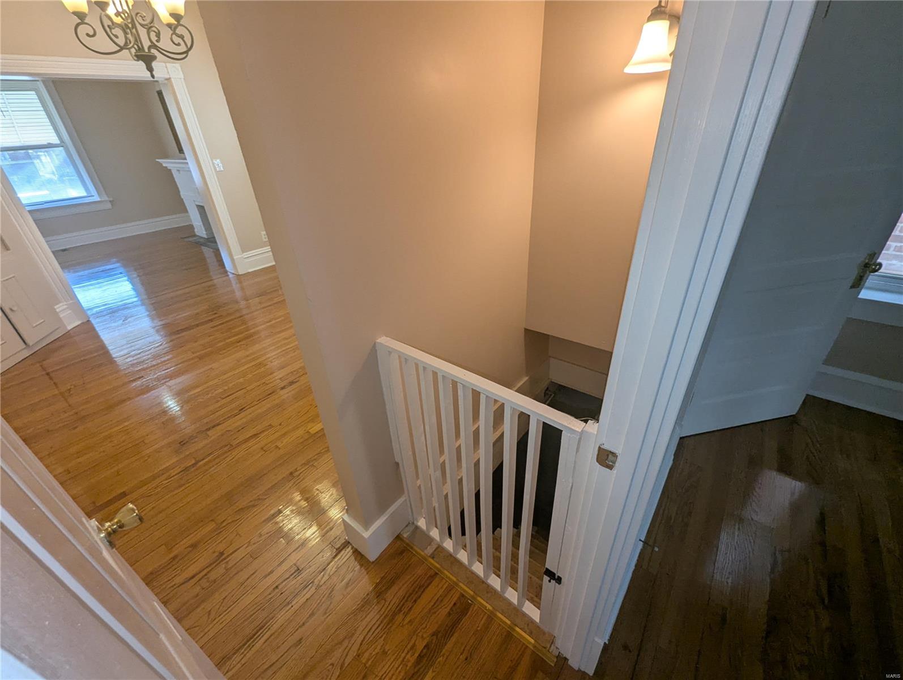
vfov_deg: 90.1
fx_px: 340
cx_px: 452
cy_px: 340
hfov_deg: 106.1
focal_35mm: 13
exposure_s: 1/120
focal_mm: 1.95
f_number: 2.2
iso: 144
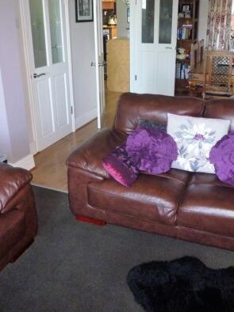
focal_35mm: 37
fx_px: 334
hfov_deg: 38.6
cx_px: 117
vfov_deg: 50.1
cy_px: 145
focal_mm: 4.5
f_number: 2.8
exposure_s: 1/30
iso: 400
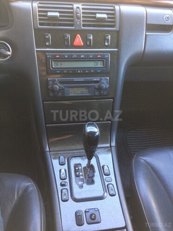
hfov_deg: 48.2
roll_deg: -2.9
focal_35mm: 29
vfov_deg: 61.7
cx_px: 86
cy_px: 116
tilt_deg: -43.6
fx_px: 193
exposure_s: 1/33
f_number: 2.2
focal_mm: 4.15
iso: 80
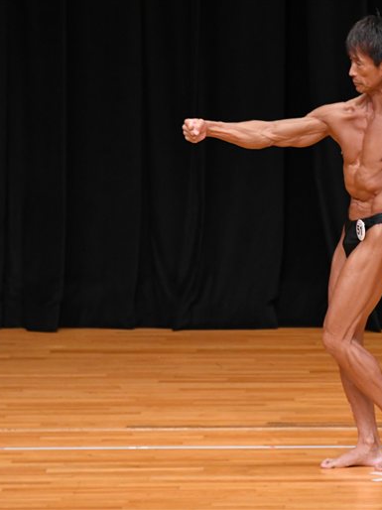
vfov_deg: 4.6
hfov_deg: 3.4
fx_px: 6406
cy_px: 255
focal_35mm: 435
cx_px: 377
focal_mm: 200
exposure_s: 1/400
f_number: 5.6
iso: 3200
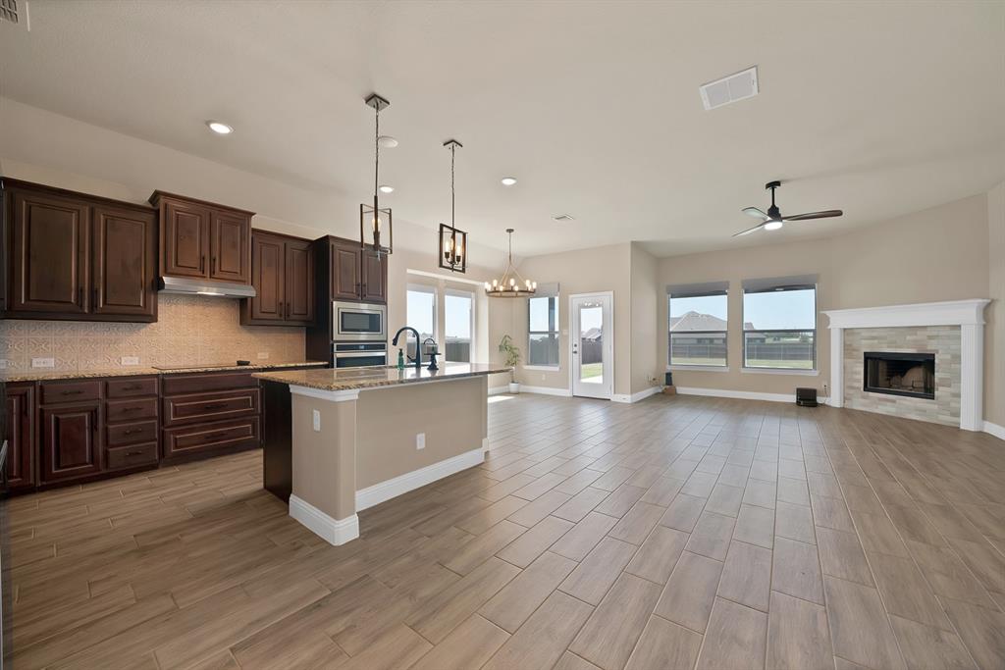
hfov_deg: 112.6
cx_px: 502
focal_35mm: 12
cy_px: 335
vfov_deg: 90.0
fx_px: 335
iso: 640
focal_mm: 12
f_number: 9
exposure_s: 1/6
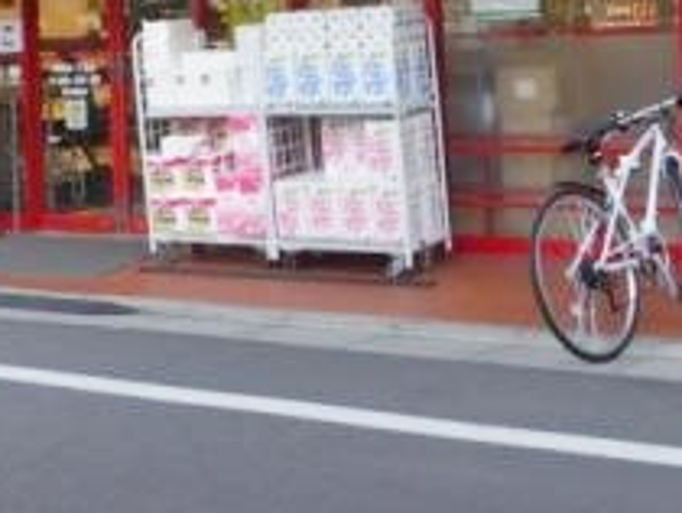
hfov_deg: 30.2
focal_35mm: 64
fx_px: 1262
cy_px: -26
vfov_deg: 21.9
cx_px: 373
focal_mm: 5.4
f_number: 3.6
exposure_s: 1/80
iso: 100
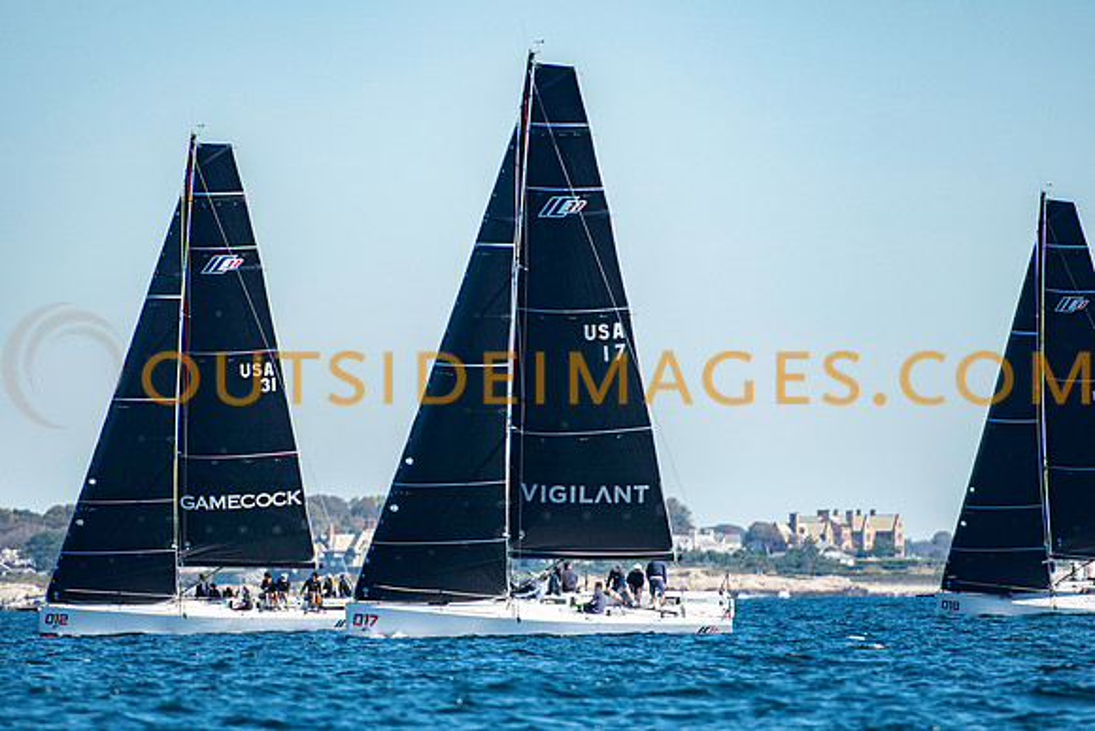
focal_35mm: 631
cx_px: 532
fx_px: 19188
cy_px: 365
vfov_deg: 2.2
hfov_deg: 3.3
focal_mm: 400
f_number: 5
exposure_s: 1/1600
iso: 320
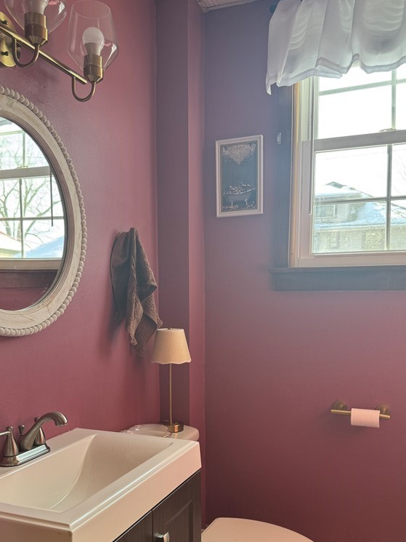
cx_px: 197
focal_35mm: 33
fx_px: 516
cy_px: 359
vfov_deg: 54.3
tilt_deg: -7.3
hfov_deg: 43.0
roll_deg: +0.4
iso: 100
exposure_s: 1/121
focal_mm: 6.76
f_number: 1.78
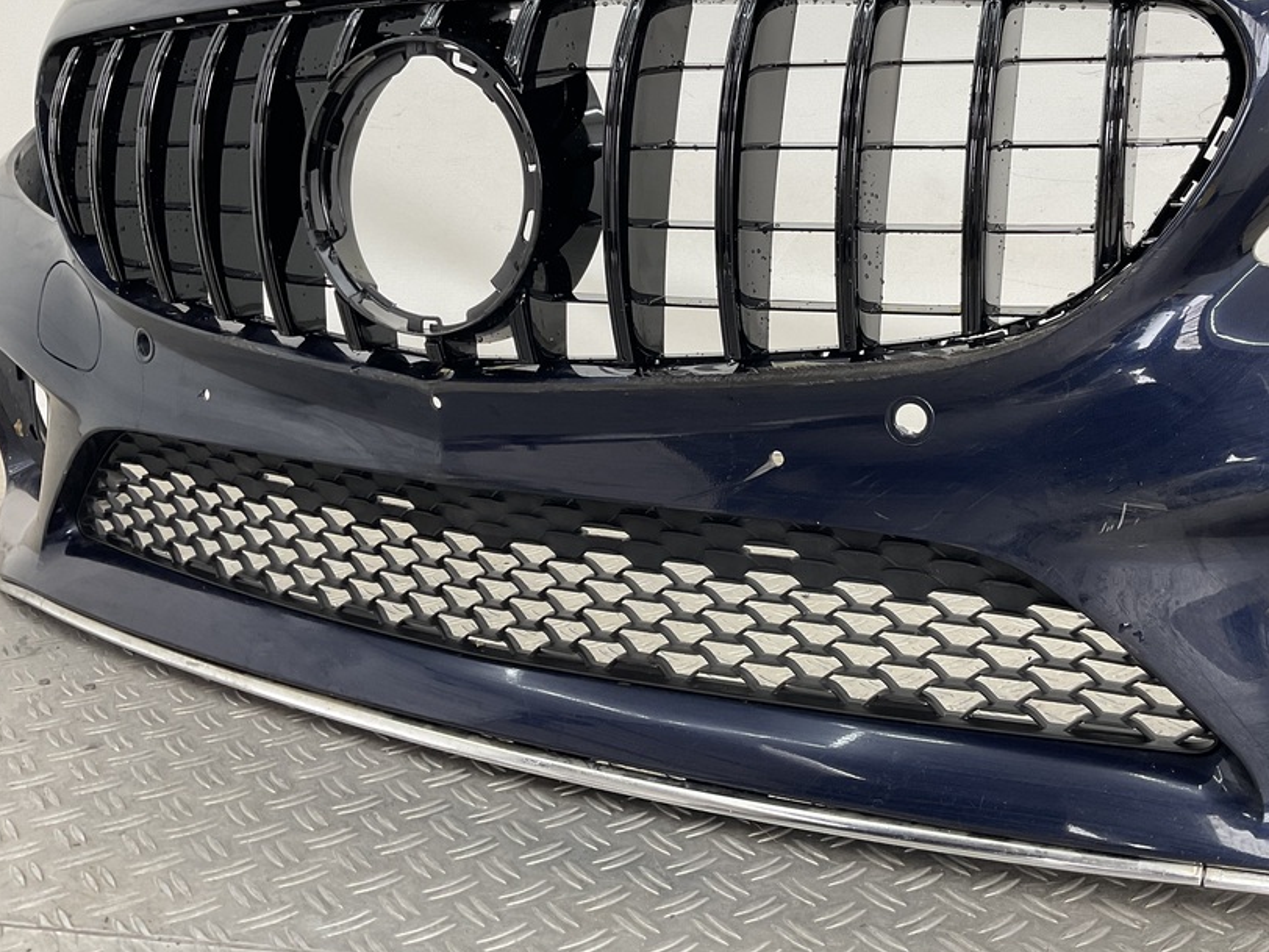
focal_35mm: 36
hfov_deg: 51.2
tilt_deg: -10.9
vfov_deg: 39.5
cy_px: 385
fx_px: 1320
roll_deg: -2.0
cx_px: 733
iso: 50
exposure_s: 1/120
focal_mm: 3
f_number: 1.8
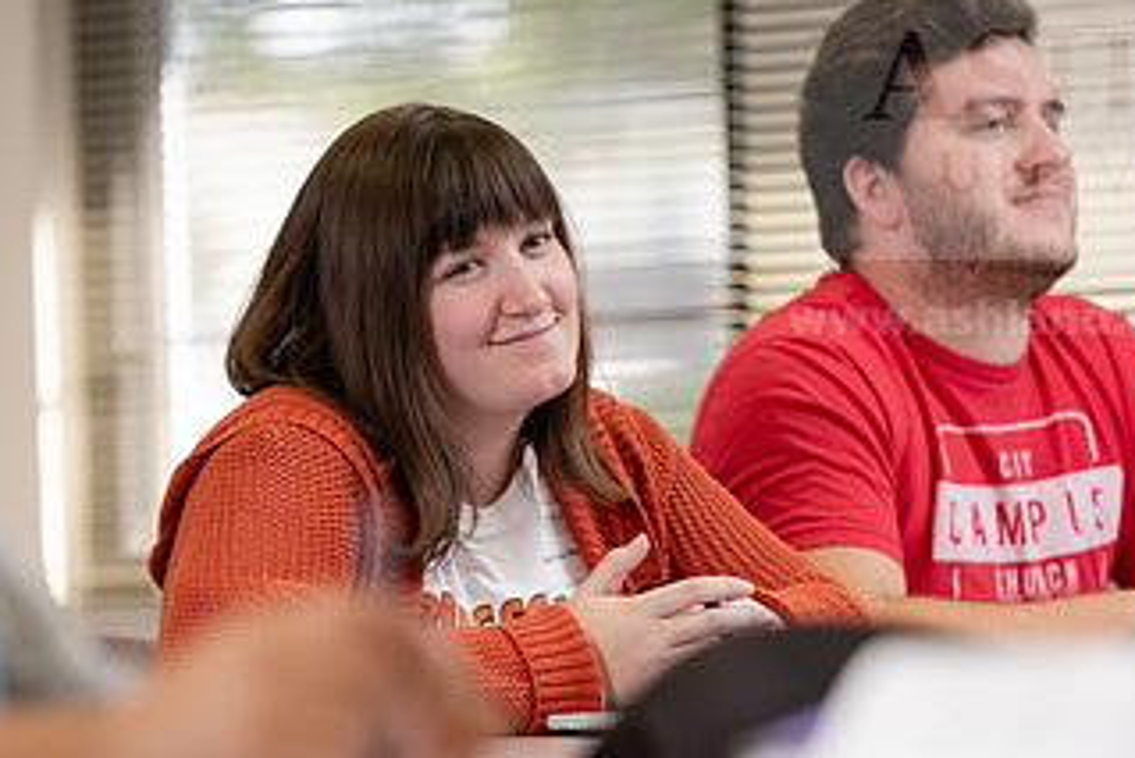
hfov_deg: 7.5
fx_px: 8611
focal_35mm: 273
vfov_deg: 5.0
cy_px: 393
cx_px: 626
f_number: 3.2
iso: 640
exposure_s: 1/200
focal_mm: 150
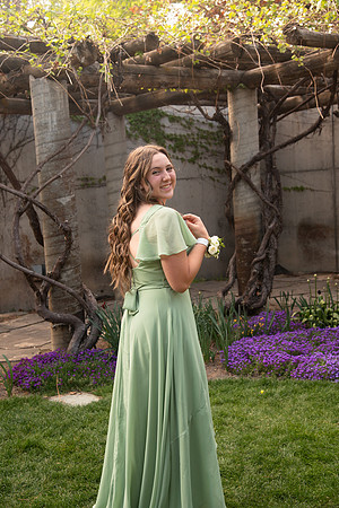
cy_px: 254
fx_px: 678
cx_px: 170
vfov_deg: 41.1
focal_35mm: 48
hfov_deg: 28.1
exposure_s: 1/125
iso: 400
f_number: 5
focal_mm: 48
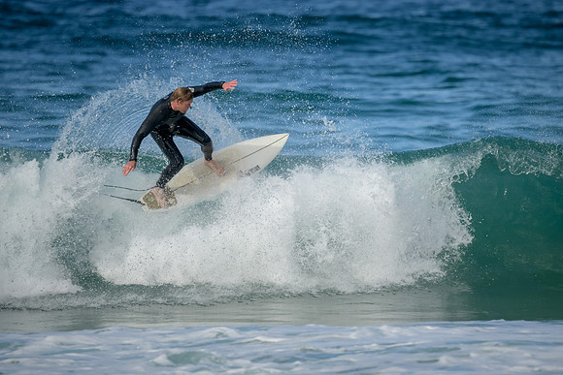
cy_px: 188
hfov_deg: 2.6
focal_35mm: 800
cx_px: 282
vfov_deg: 1.7
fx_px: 12513
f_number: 6.3
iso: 450
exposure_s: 1/2500
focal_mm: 800
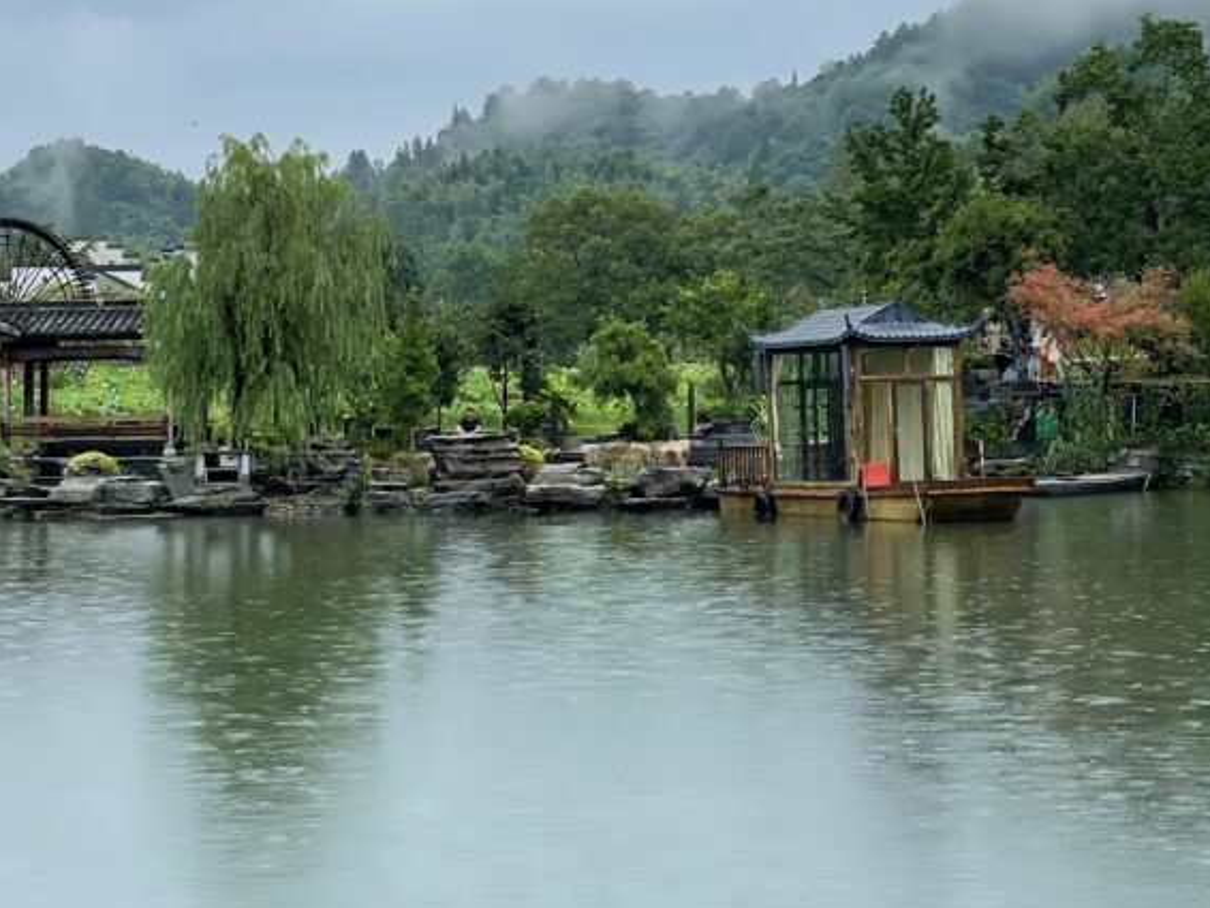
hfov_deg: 20.8
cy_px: 132
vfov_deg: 15.6
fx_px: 3287
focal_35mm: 94
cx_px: 680
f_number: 2
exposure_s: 1/1295
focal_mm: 6
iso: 25
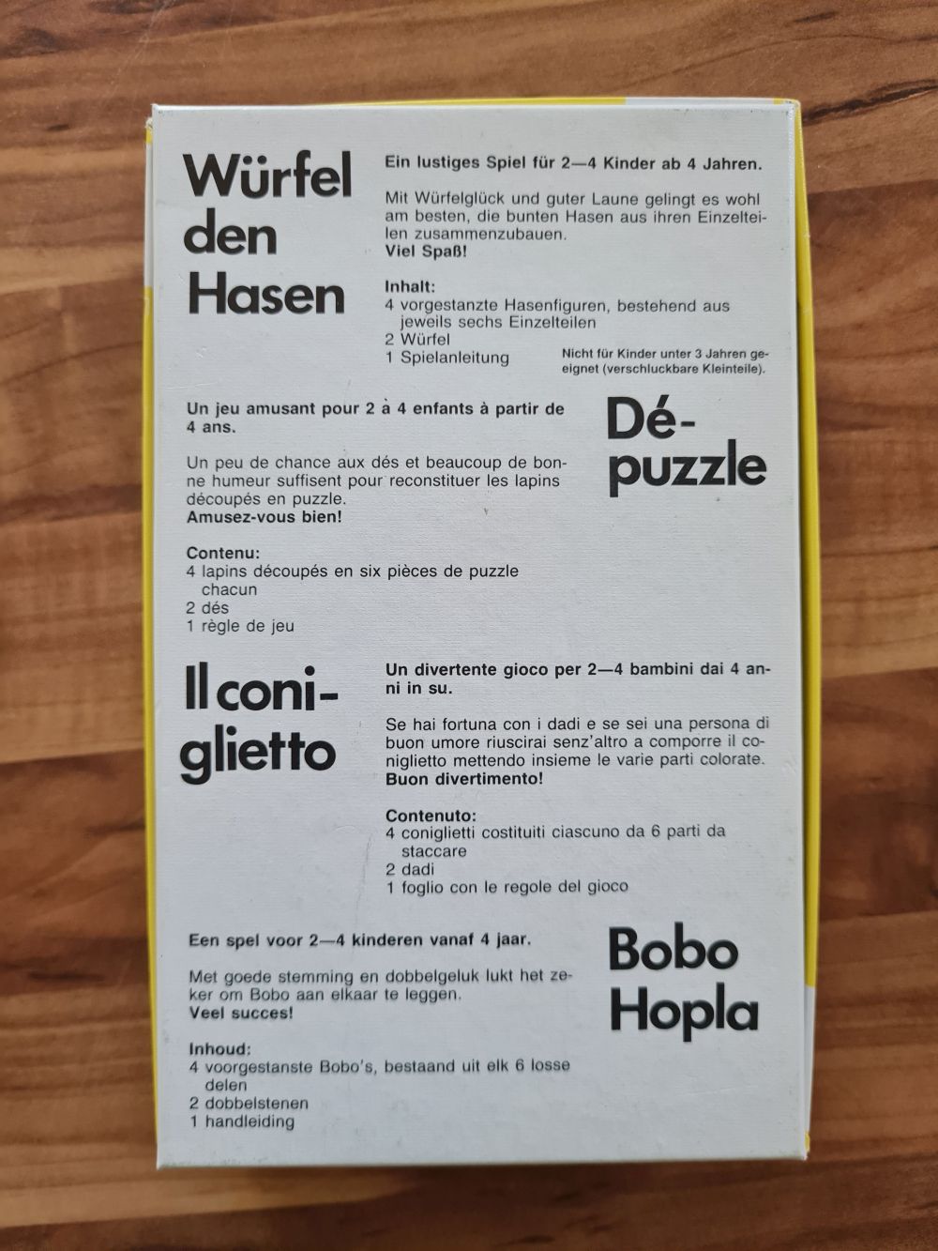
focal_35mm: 26
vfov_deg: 67.3
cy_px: 626
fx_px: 939
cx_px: 469
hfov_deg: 53.1
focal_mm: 5.4
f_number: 1.8
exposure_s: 1/100
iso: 250
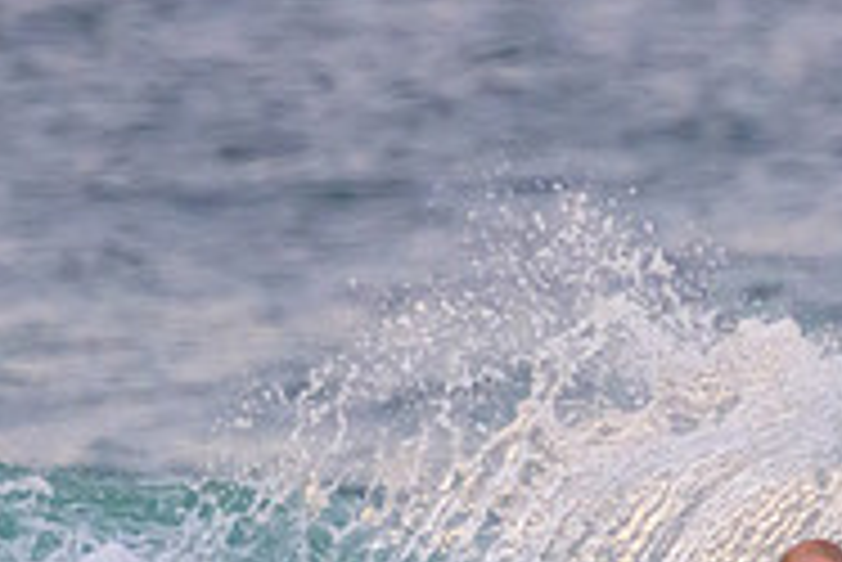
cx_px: 725
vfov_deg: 0.6
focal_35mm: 2477
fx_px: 57977
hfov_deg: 0.8
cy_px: 686
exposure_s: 1/1600
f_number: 11
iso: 10000
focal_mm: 800
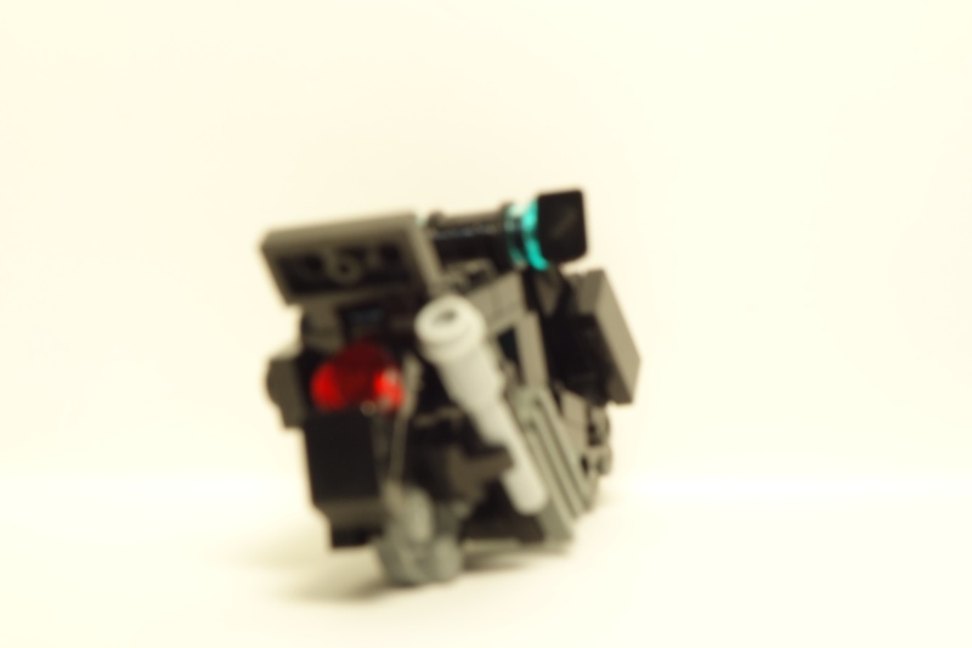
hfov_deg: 27.3
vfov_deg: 18.4
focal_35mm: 74
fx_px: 1997
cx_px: 486
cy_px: 324
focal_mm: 27.54
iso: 200
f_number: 11
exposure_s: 1/8
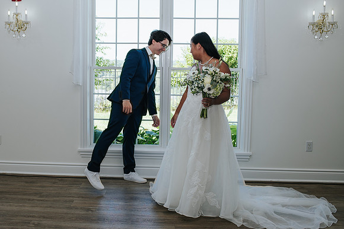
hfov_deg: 44.6
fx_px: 416
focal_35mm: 44
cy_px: 109
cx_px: 132
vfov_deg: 30.8
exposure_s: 1/200
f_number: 3.5
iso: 110
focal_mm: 35
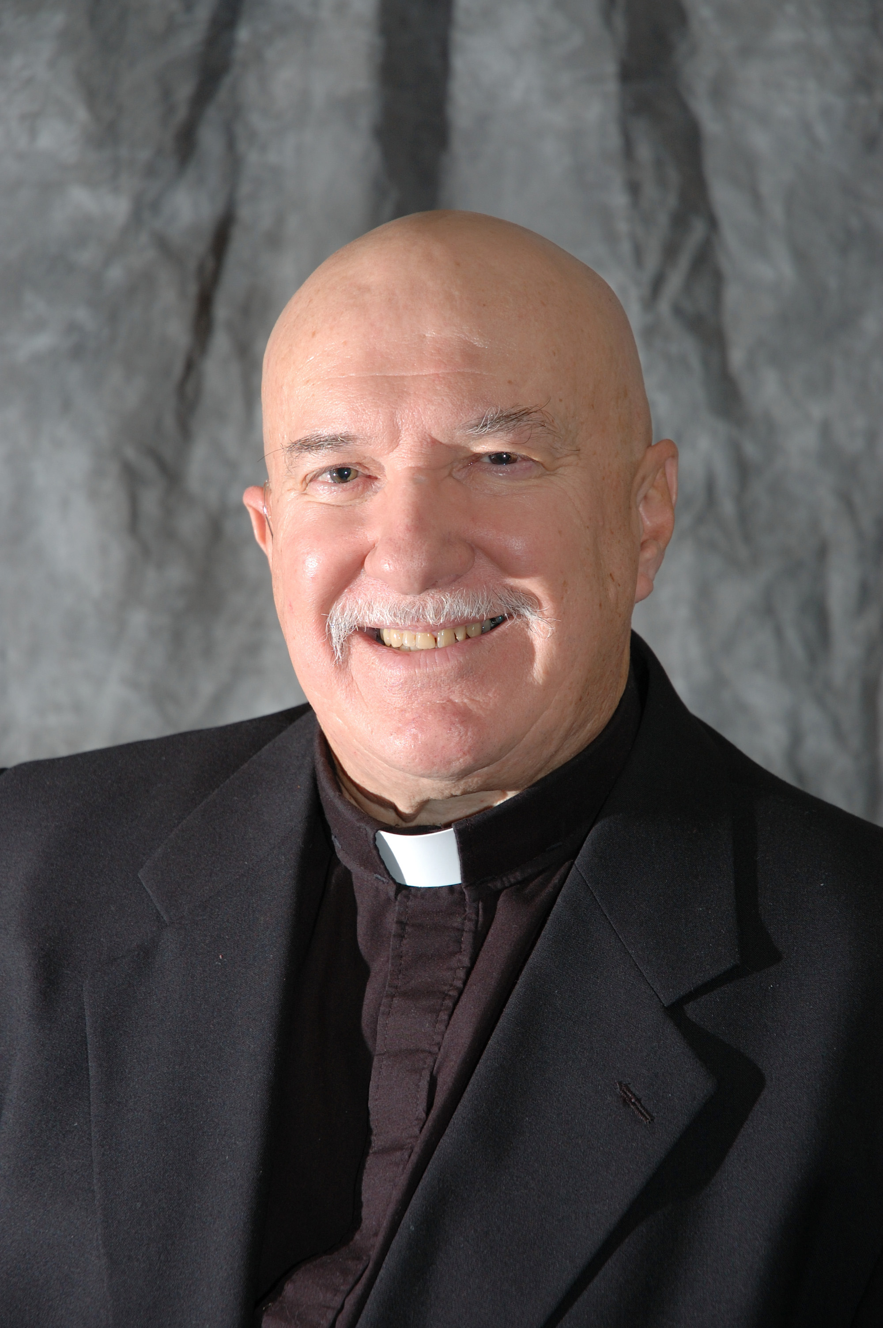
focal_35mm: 105
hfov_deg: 13.0
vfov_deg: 19.5
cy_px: 664
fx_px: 3870
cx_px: 442
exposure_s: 1/60
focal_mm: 70
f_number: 4.5
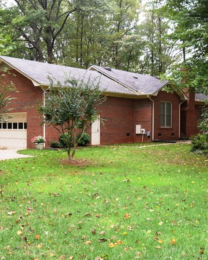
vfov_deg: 36.6
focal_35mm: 51
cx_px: 108
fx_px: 392
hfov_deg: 29.7
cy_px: 129
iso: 500
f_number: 5.6
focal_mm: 24
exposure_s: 1/125
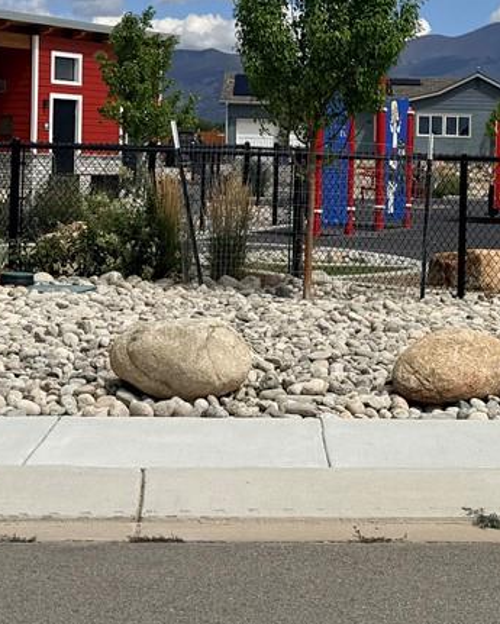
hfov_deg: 17.3
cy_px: 148
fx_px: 1609
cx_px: 490
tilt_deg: +2.4
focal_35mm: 87
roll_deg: -1.7
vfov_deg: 21.8
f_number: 1.78
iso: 80
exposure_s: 1/10309
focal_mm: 6.76
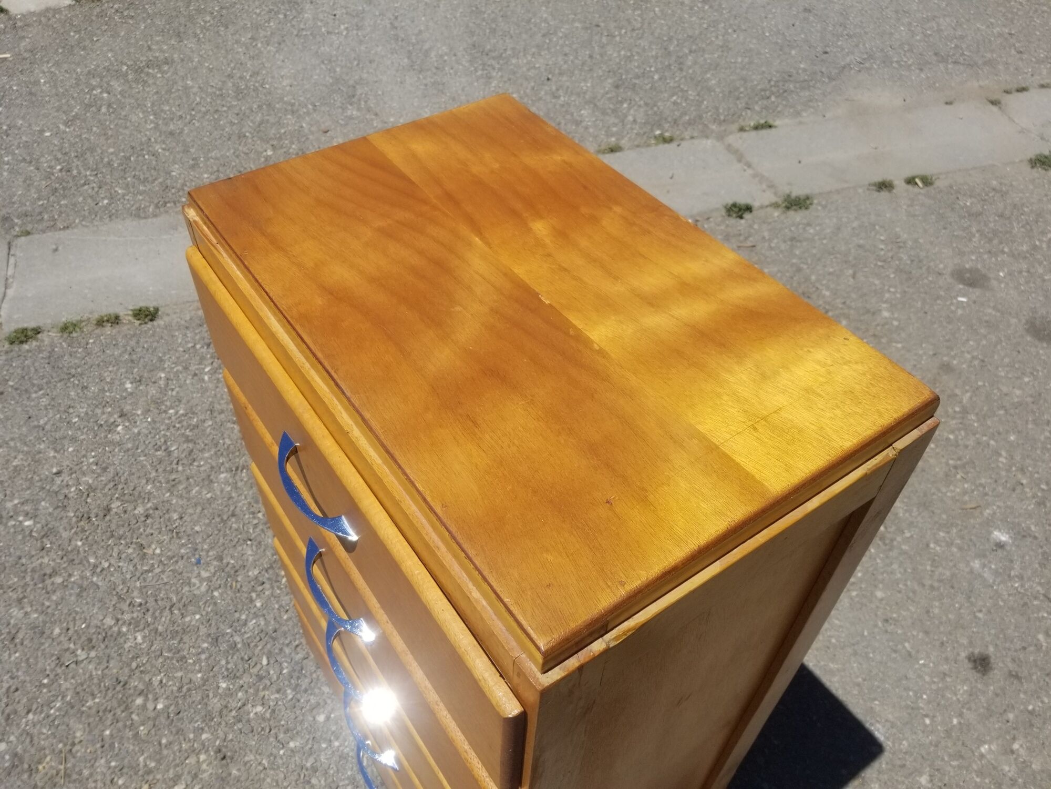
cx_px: 526
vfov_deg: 53.1
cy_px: 394
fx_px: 789
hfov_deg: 67.3
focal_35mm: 26
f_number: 1.7
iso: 50
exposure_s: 1/4048
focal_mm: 4.25
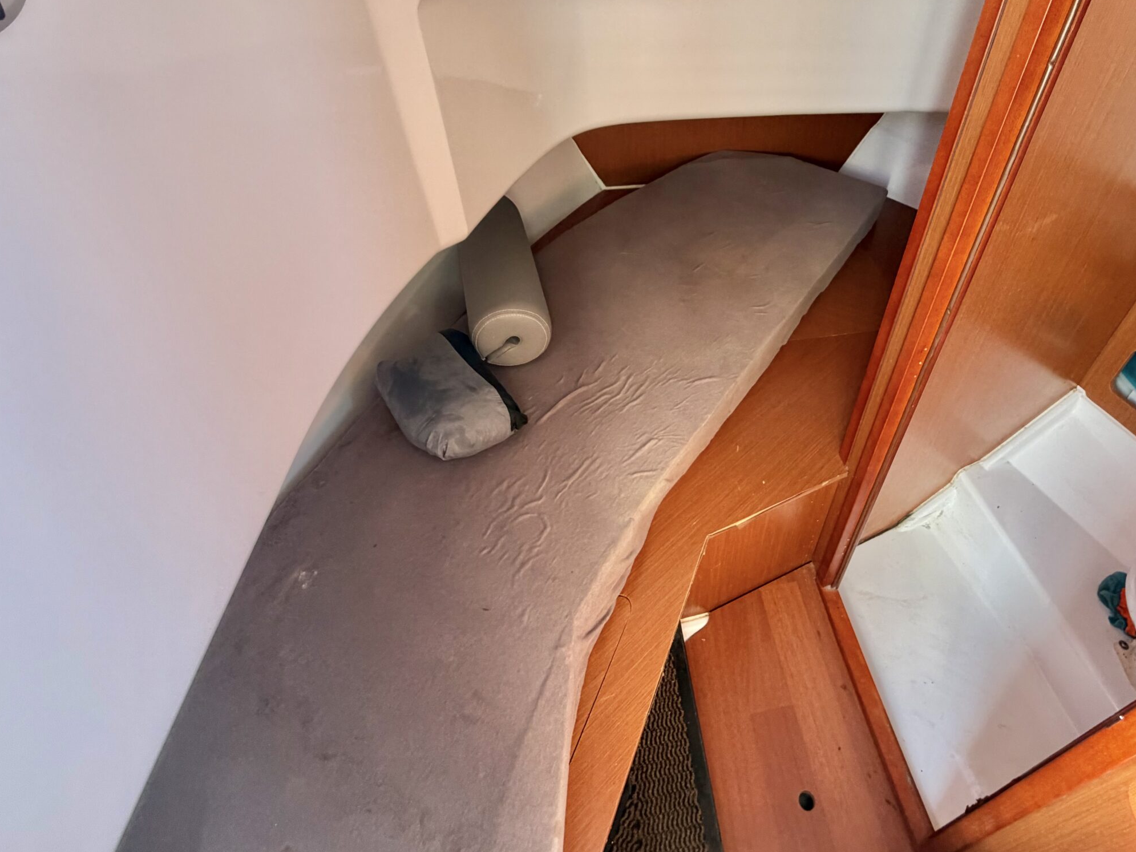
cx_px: 691
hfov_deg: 86.5
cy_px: 340
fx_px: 591
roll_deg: -1.7
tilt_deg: -41.3
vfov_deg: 70.8
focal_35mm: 18
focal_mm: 2.22
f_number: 2.2
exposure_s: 1/72
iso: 320
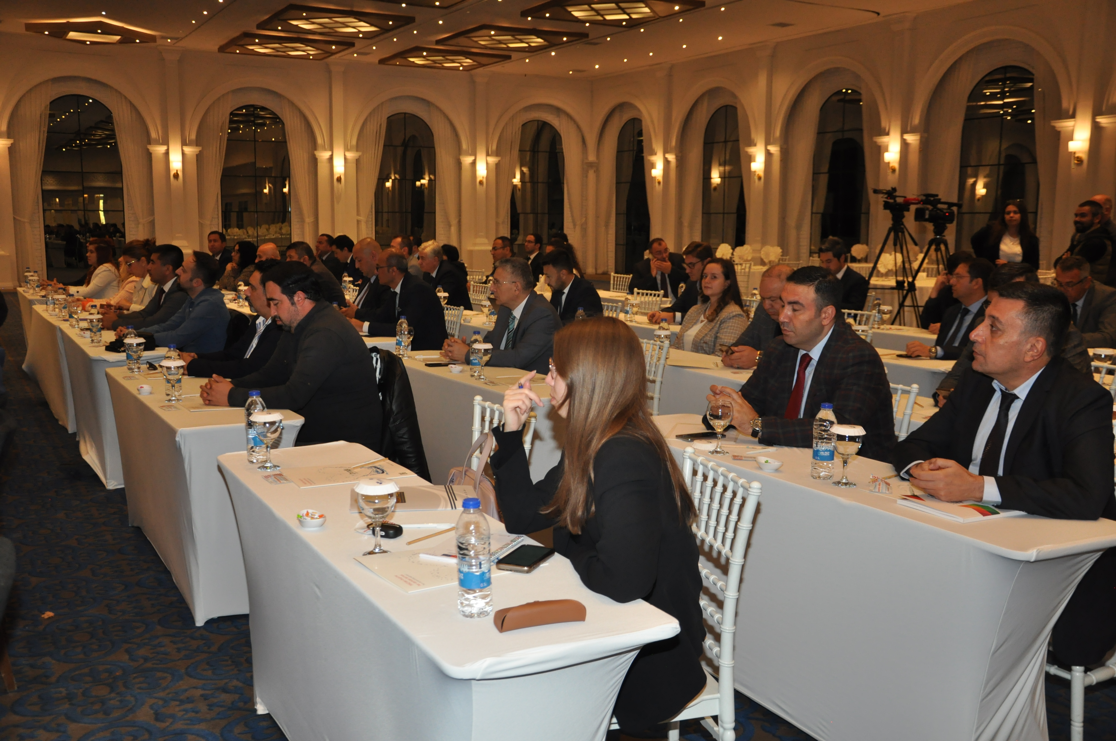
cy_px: 370
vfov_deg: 36.8
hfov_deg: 53.2
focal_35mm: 36
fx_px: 1115
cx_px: 558
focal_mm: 24
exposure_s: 1/60
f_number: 4
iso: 800
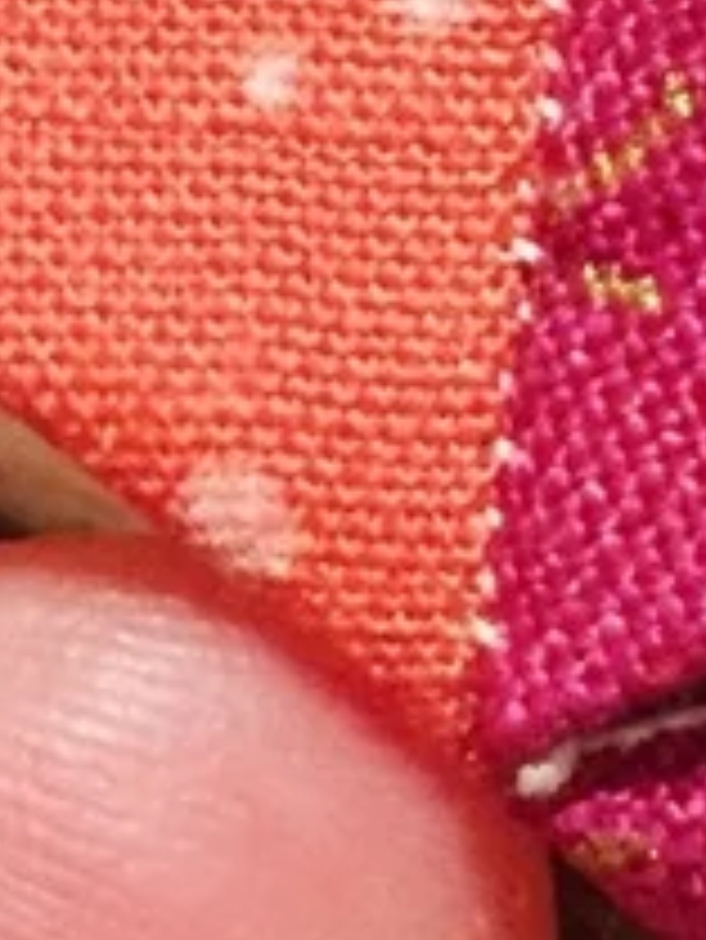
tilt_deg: -58.3
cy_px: -504
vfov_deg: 9.2
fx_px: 5651
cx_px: 380
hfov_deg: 7.1
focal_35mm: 208
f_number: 2.2
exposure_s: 1/20
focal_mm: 4.15
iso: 250
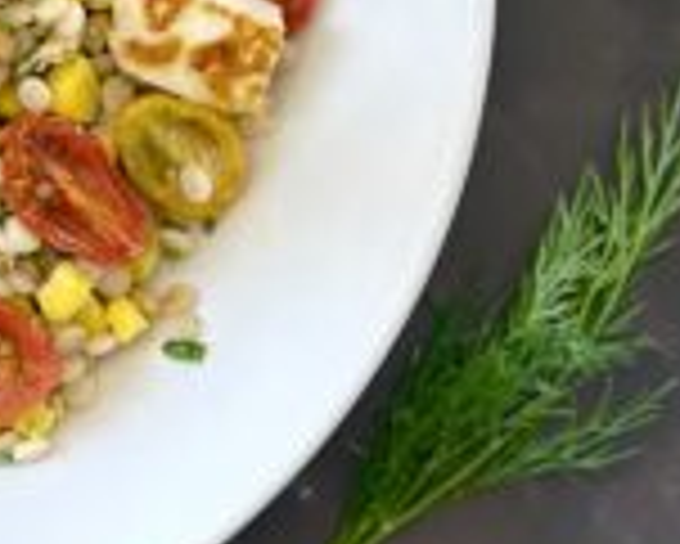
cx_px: -92
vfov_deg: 9.9
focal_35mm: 155
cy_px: 4
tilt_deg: -85.8
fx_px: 3121
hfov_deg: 12.2
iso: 64
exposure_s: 1/126
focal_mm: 6.86
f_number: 1.78
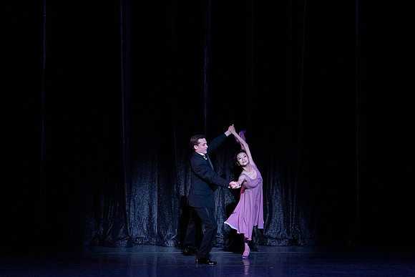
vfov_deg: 4.4
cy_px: 86
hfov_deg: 6.6
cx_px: 256
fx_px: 3573
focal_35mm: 310
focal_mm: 200
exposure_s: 1/320
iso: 2500
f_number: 3.5
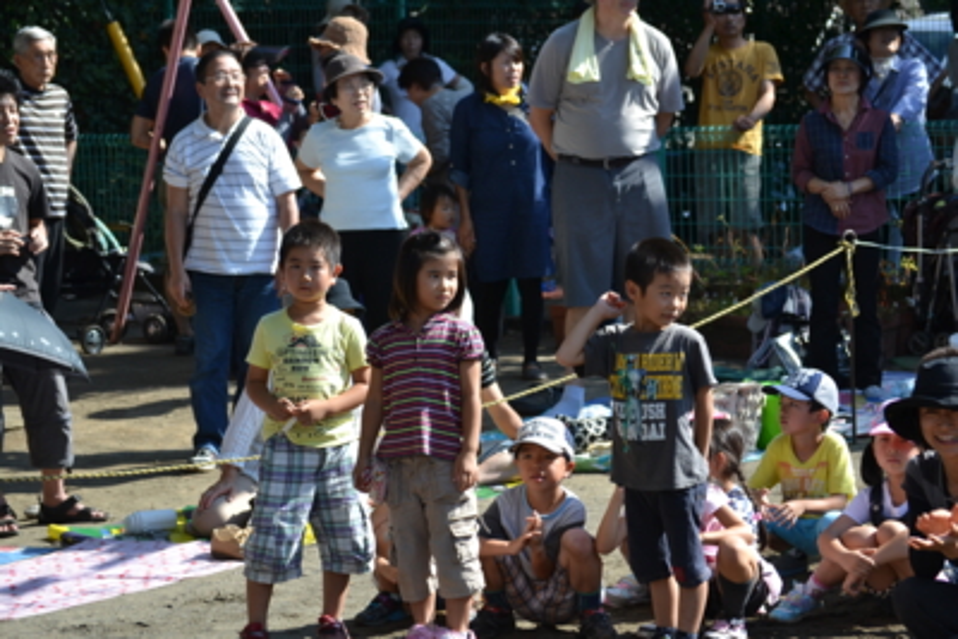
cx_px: 479
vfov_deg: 10.2
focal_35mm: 135
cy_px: 320
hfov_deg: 15.2
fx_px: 3594
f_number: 6.3
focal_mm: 90
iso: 100
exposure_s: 1/160
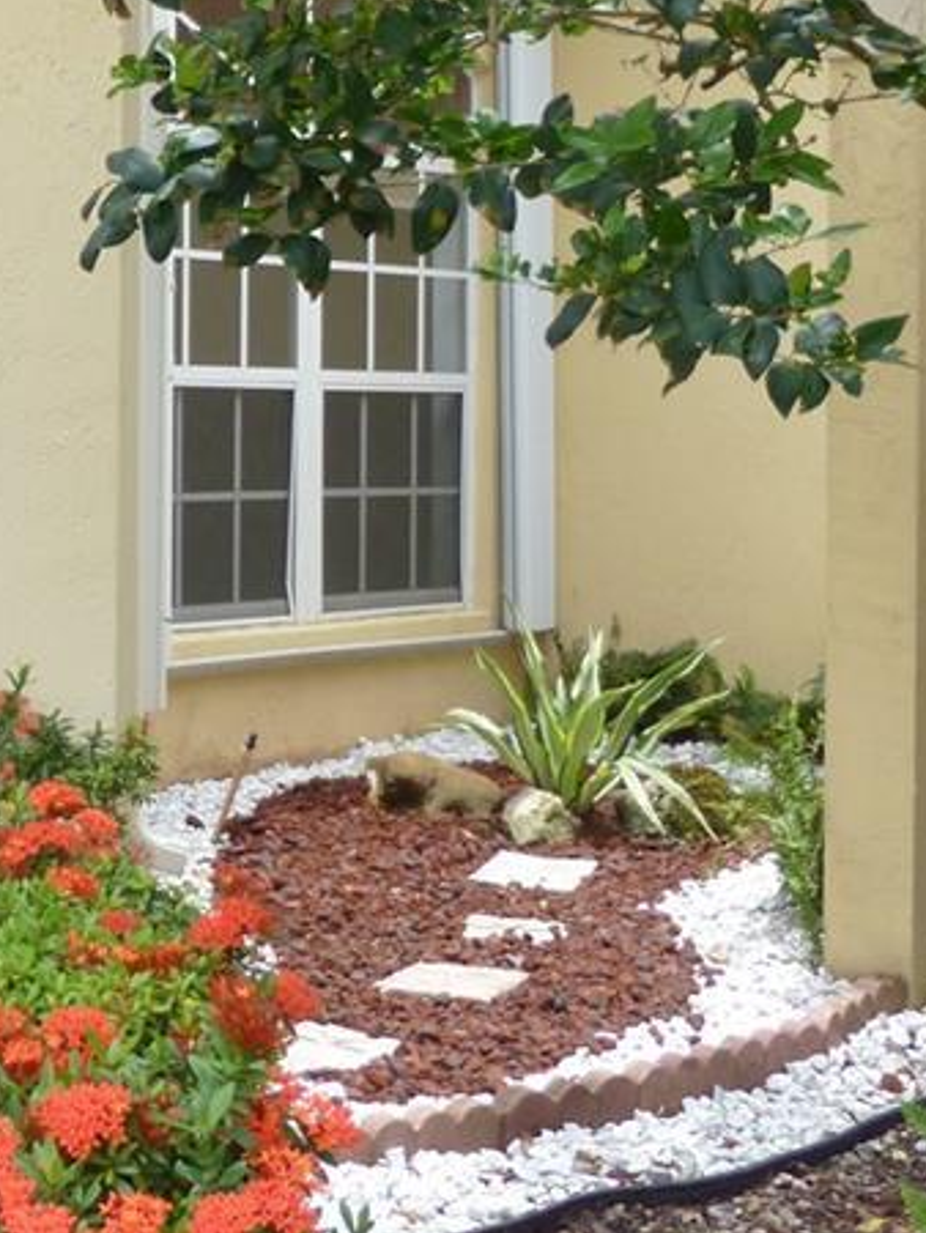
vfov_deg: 29.9
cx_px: -58
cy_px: 362
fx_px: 2281
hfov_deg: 21.9
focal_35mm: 64
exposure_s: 1/200
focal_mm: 4.3
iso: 100
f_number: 3.3
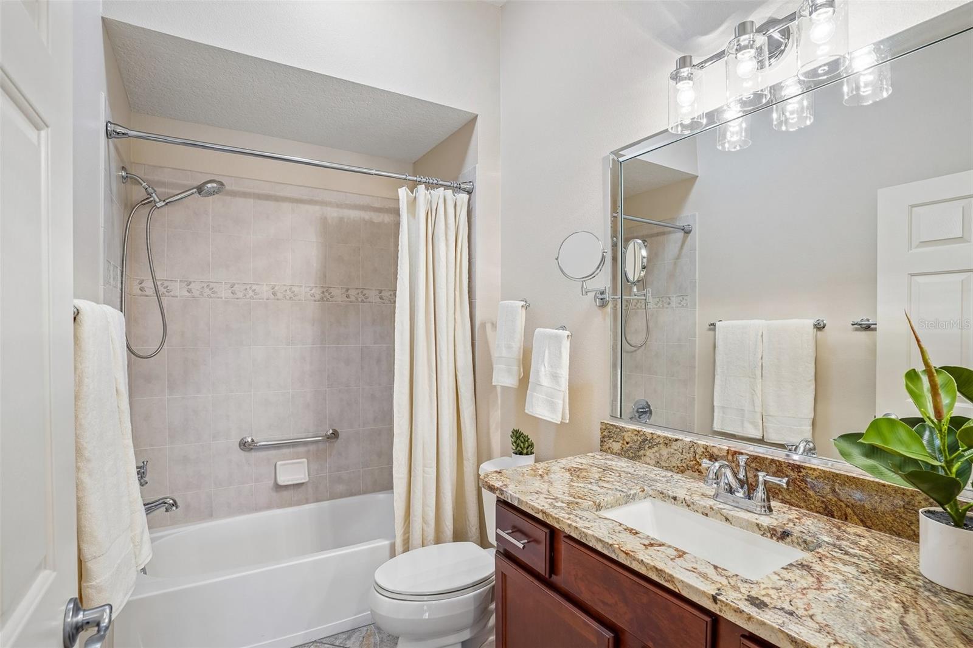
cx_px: 486
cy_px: 324
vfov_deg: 70.4
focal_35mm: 17
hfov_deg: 93.3
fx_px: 459
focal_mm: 17
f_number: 8
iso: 125
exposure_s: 1/5
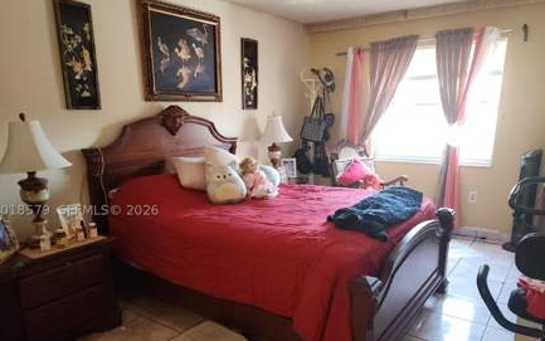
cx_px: 274
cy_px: 210
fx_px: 401
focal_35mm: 27
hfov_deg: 68.4
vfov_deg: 45.7
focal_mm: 6.4
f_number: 1.8
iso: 640
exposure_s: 1/120
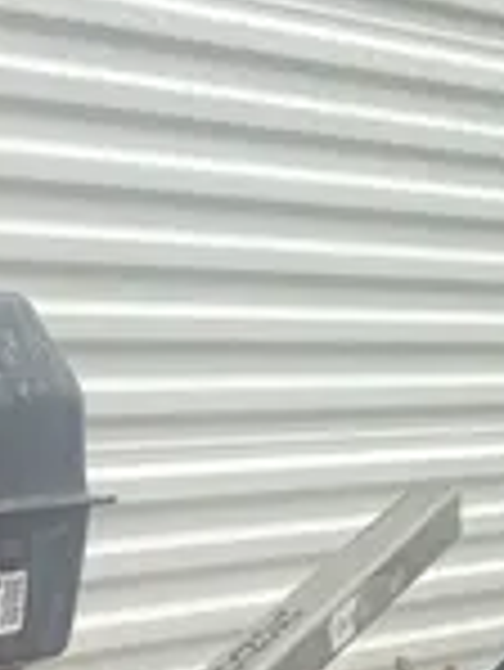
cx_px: -477
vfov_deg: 13.6
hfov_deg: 10.7
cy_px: 1234
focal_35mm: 128
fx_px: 2481
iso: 50
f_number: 1.8
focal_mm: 4.25
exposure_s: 1/122
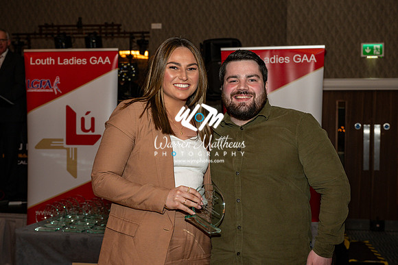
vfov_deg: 29.1
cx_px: 222
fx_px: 511
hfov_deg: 42.5
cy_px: 145
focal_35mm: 46
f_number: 4
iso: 500
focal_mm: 35
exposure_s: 1/125
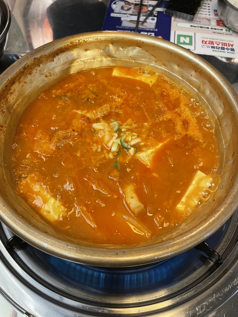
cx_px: 119
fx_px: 238
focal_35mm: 26
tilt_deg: -62.2
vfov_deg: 67.3
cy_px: 158
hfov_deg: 53.1
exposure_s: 1/60
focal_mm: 4.2
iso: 320
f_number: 1.6
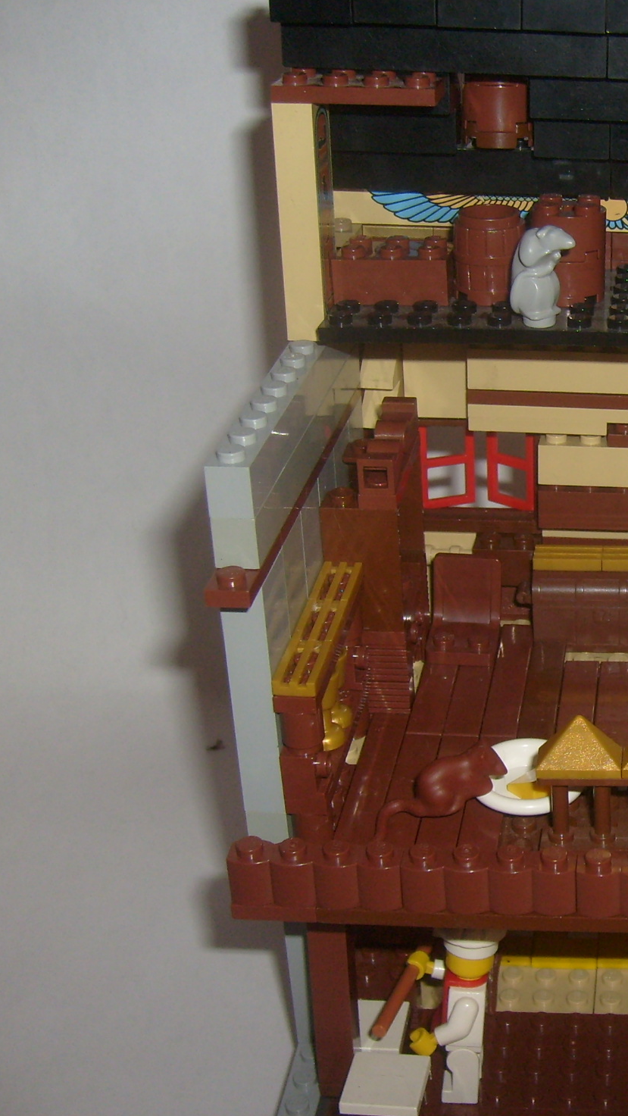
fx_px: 1568
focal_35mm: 53
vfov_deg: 39.2
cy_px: 566
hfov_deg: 21.4
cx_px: 711
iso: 100
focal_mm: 5.8
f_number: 2.8
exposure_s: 1/30
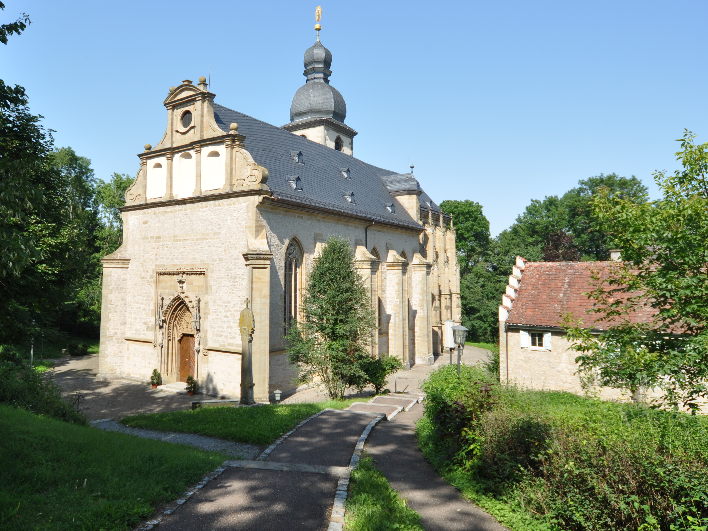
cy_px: 234
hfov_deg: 73.6
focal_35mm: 23
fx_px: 470
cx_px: 311
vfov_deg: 58.7
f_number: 9
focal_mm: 12
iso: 200
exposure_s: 1/320
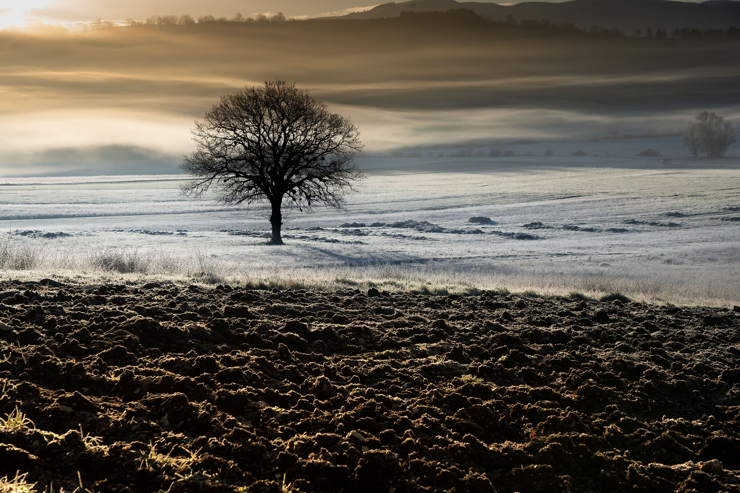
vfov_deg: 18.7
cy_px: 246
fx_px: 1500
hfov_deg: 27.7
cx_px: 370
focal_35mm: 73
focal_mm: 73
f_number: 8
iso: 400
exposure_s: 1/1000
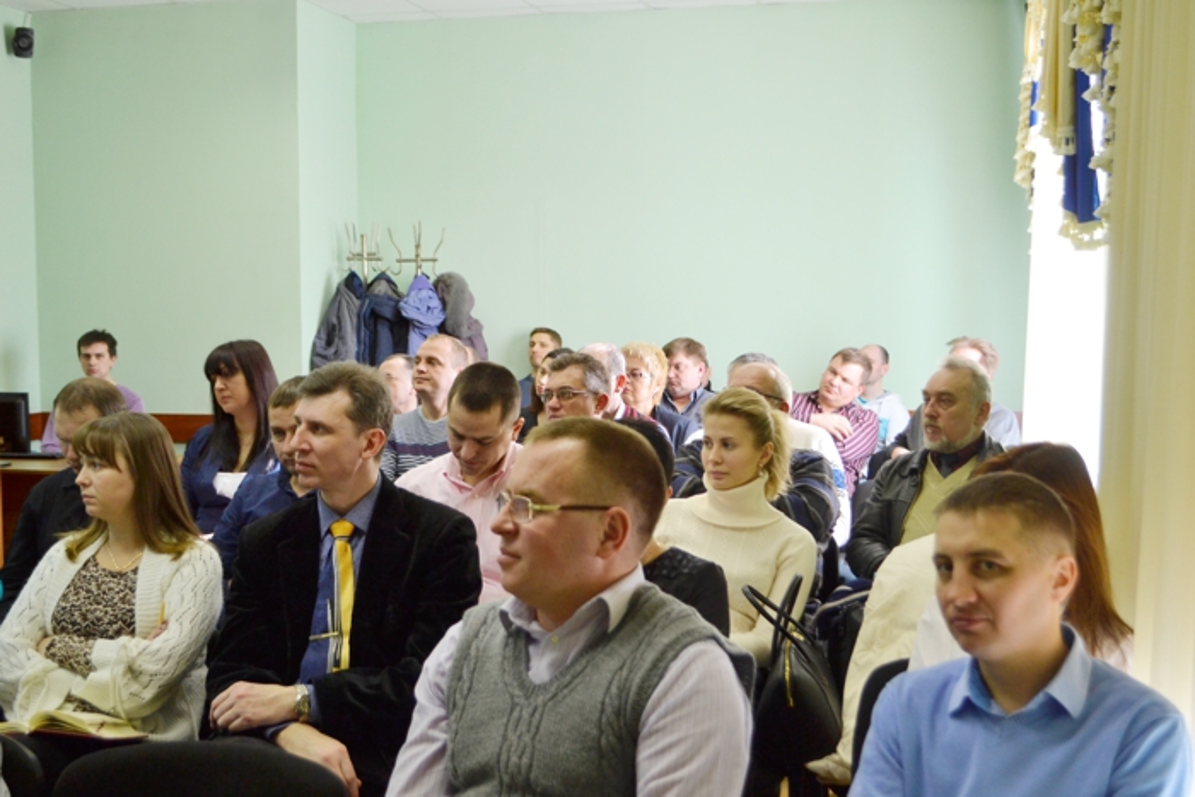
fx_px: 1494
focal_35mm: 45
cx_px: 598
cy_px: 398
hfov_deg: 43.6
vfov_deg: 29.9
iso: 400
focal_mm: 30
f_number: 4.5
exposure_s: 1/80
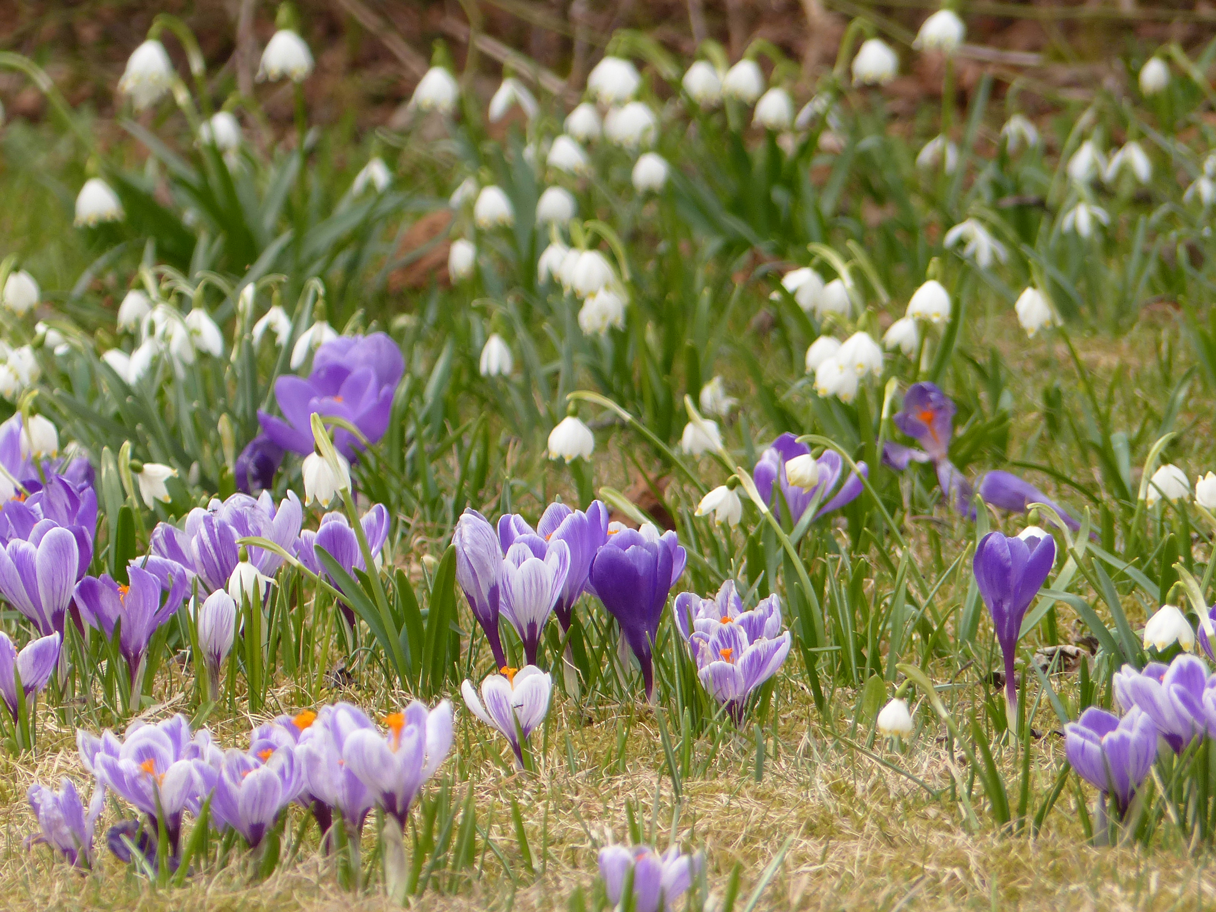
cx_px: 608
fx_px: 25819
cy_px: 456
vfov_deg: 2.0
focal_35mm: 735
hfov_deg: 2.7
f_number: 4
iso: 100
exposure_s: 1/500
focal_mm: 108
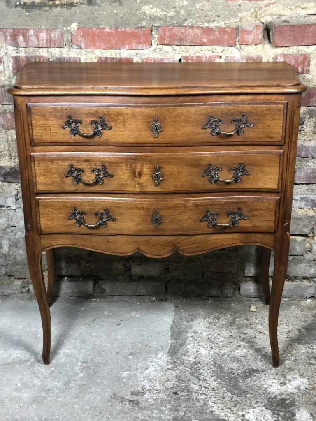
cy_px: 210
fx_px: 633
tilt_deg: -22.4
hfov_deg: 28.0
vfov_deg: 36.8
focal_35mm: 52
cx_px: 158
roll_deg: -0.1
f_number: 2.4
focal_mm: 6
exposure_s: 1/25
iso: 160
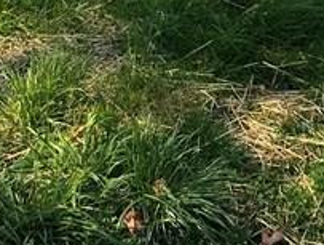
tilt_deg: -4.5
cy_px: -360
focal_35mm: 146
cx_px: 206
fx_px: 1369
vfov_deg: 9.1
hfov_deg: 13.5
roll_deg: +1.2
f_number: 2.2
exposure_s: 1/450
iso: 25
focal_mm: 4.15
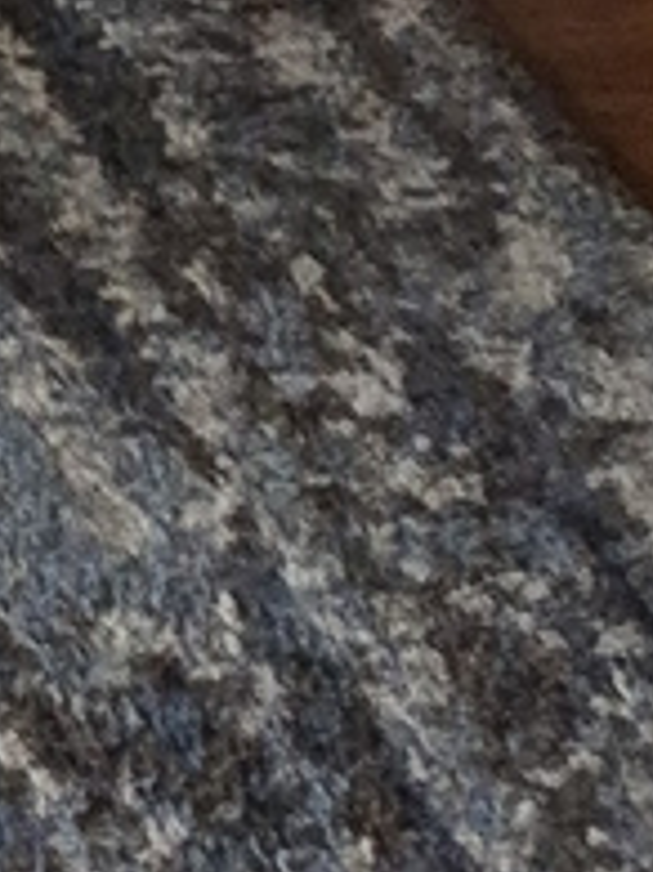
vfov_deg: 8.9
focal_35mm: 181
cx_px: -1413
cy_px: -1771
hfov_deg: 7.2
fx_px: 4558
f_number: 1.8
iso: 1000
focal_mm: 5.4
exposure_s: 1/120
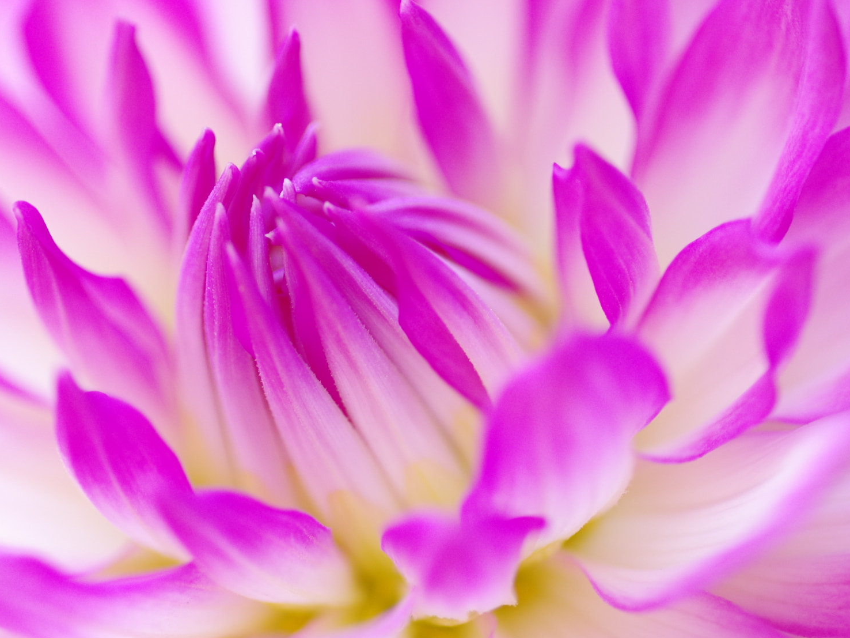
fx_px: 4911
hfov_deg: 9.9
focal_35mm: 200
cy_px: 331
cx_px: 275
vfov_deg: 7.4
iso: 400
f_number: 2.8
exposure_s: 1/200
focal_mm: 100
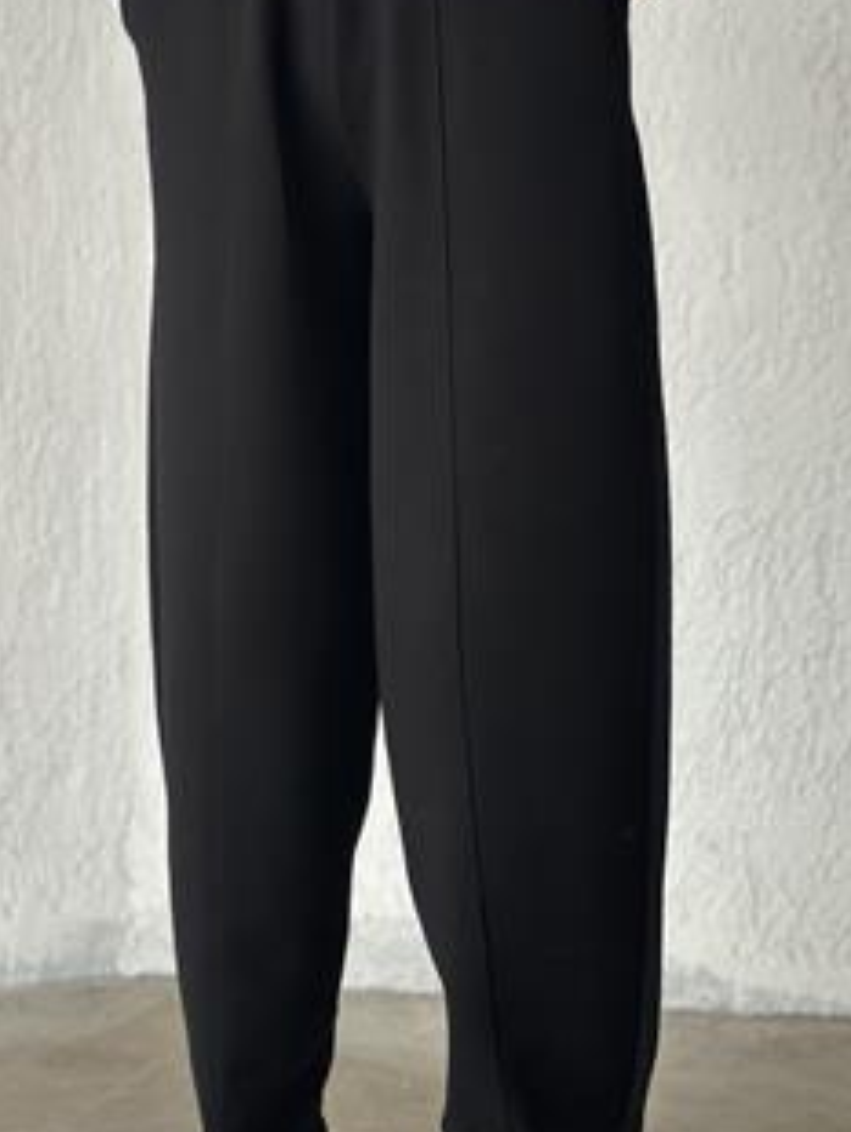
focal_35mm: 66
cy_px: 435
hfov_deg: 22.3
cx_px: 398
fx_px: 2160
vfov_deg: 29.3
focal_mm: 6.86
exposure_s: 1/60
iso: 250
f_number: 1.78
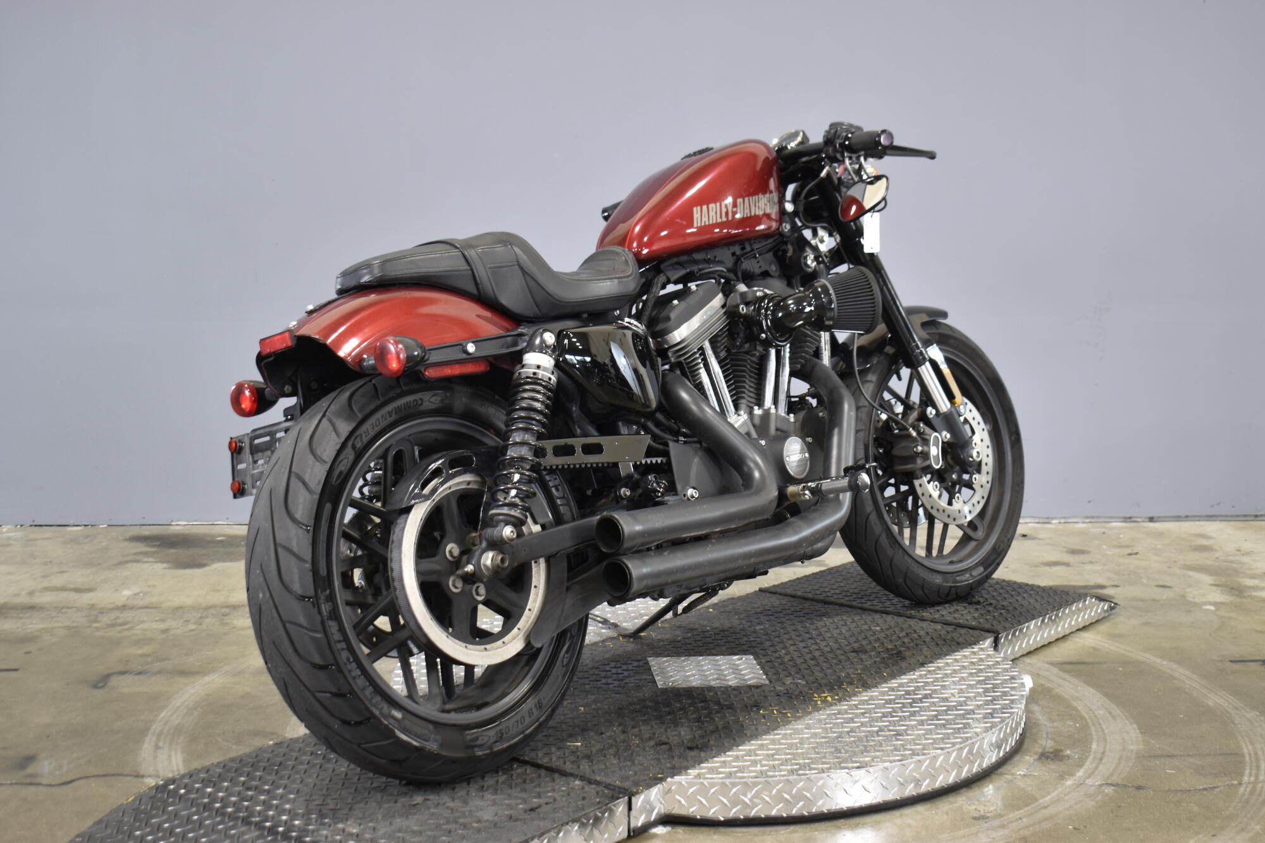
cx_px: 632
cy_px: 422
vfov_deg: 28.1
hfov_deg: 41.1
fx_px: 1686
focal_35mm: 48
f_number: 4.5
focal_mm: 32
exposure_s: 1/10
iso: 400
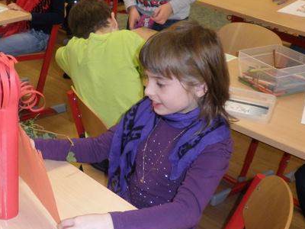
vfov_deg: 23.2
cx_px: 44
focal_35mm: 63
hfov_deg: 29.7
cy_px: 87
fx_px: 555
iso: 160
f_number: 3.5
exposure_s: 1/30
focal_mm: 6.3
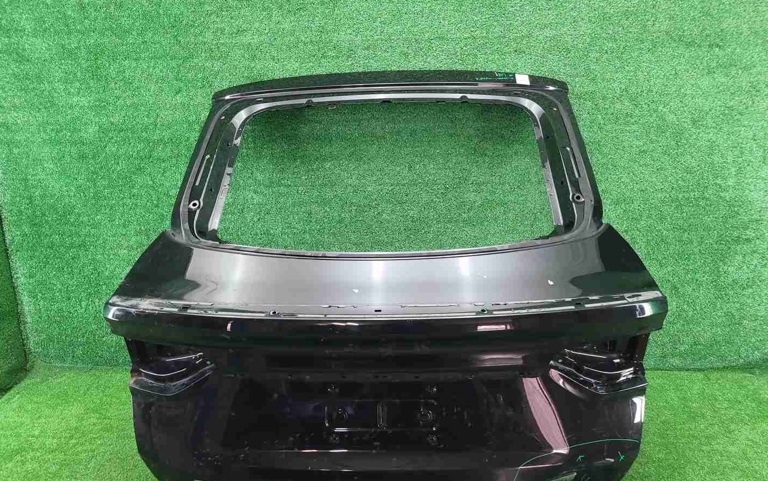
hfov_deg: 66.5
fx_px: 586
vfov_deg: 44.5
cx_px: 388
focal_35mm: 28
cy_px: 269
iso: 252
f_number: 1.8
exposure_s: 1/50
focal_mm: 5.4
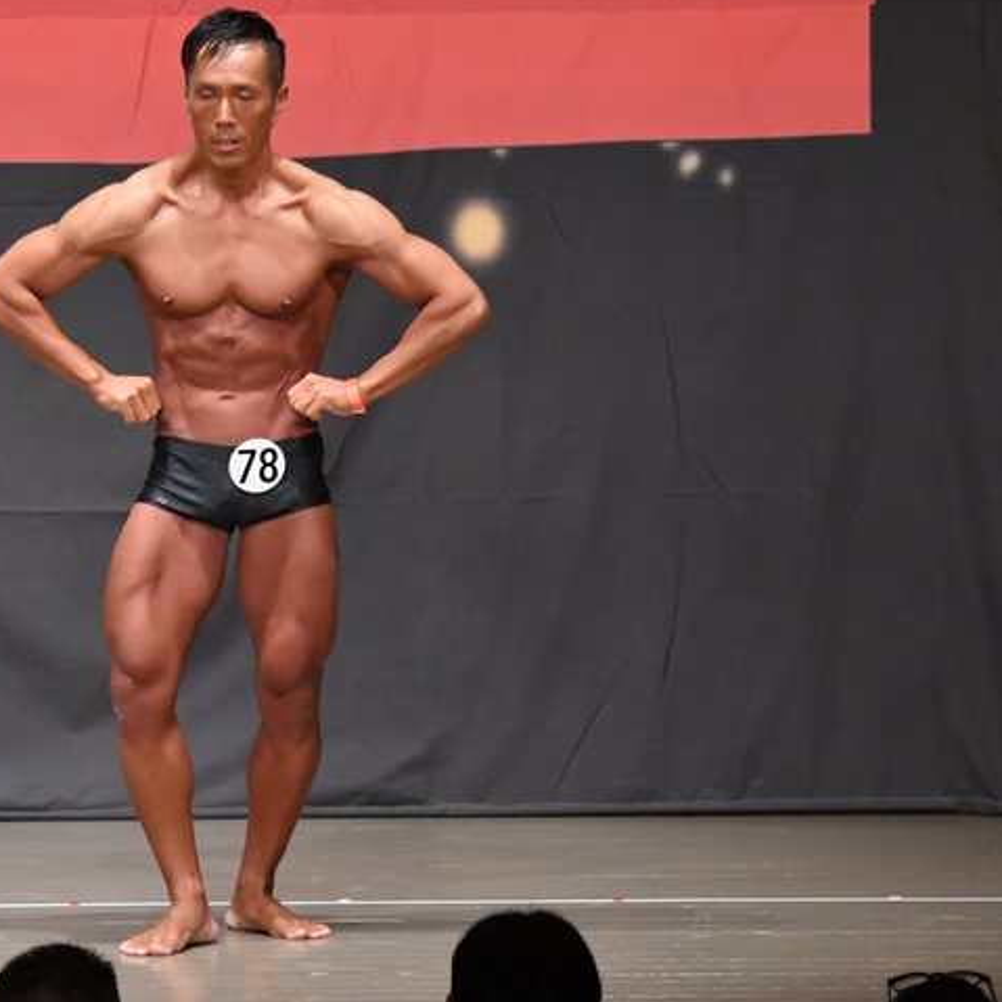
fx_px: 10119
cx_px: 219
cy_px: 492
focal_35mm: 309
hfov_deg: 5.7
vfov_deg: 5.7
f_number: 5.6
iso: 8000
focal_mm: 150
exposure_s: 1/400
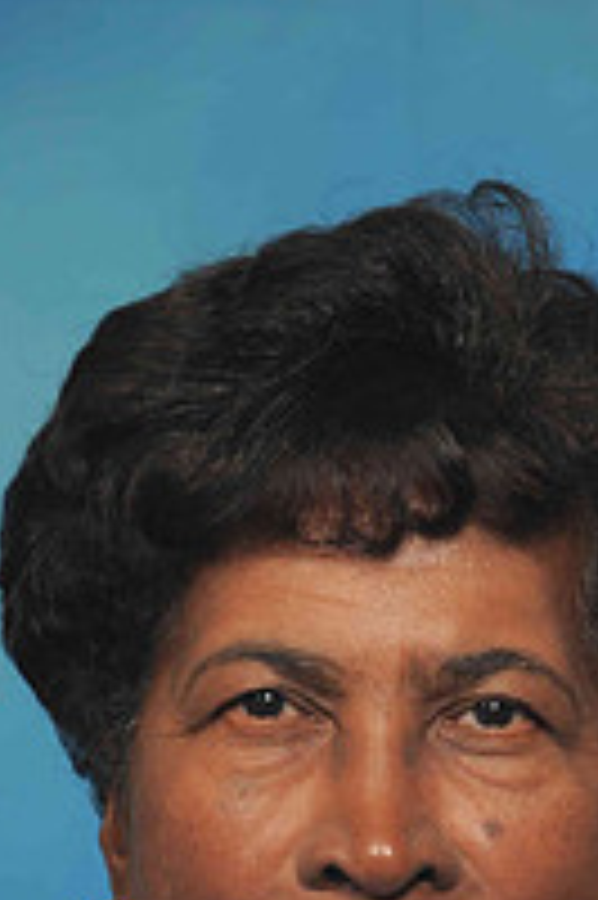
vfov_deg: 4.9
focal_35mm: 421
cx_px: 411
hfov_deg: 3.3
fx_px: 10510
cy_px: 824
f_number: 5.6
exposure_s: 1/60
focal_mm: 125
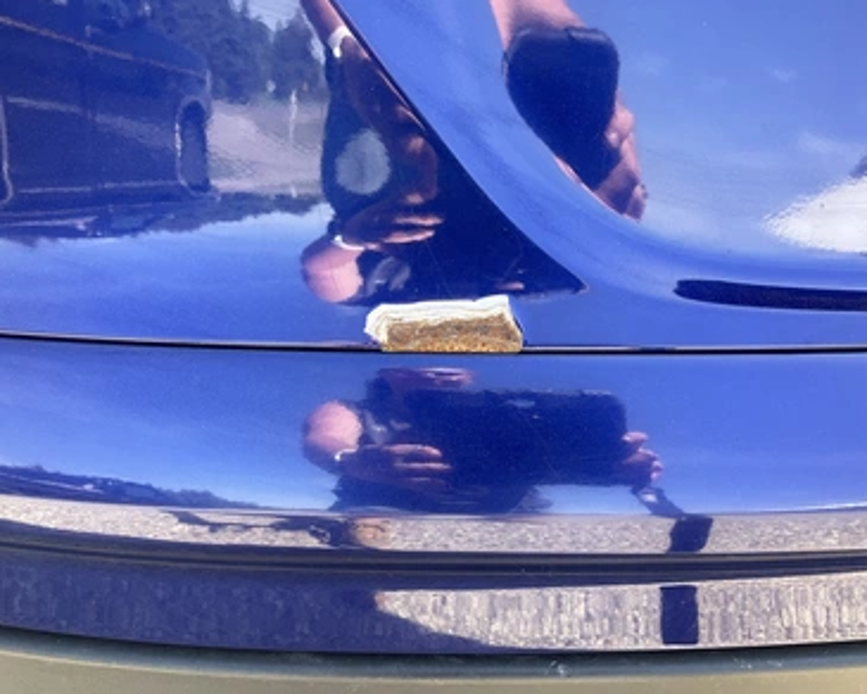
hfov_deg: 57.1
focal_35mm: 31
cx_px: 456
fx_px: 795
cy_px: 347
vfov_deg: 47.1
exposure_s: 1/122
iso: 25
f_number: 1.8
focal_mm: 3
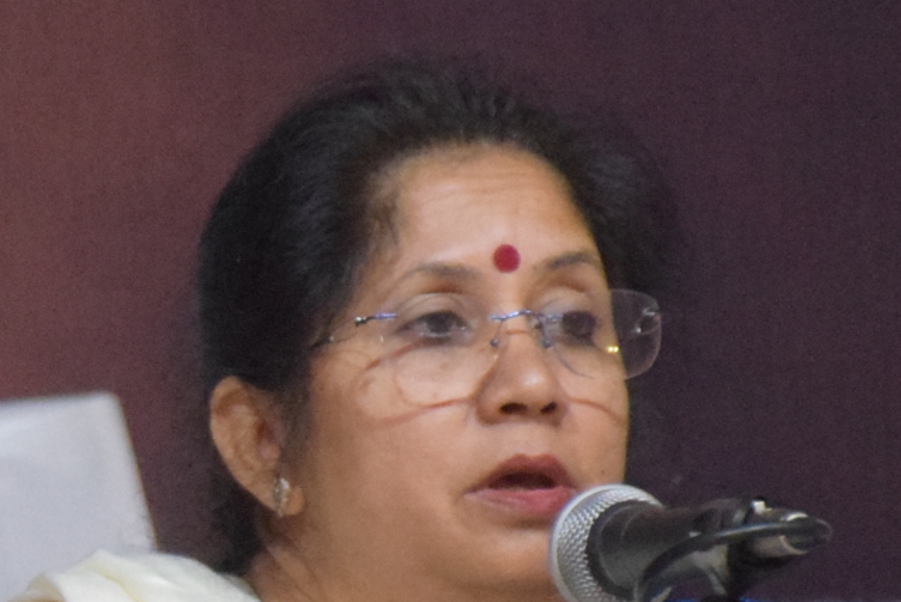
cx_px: -349
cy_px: 450
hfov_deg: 2.5
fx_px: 20366
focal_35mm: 813
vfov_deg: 1.7
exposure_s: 1/125
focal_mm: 116
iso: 5000
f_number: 5.6
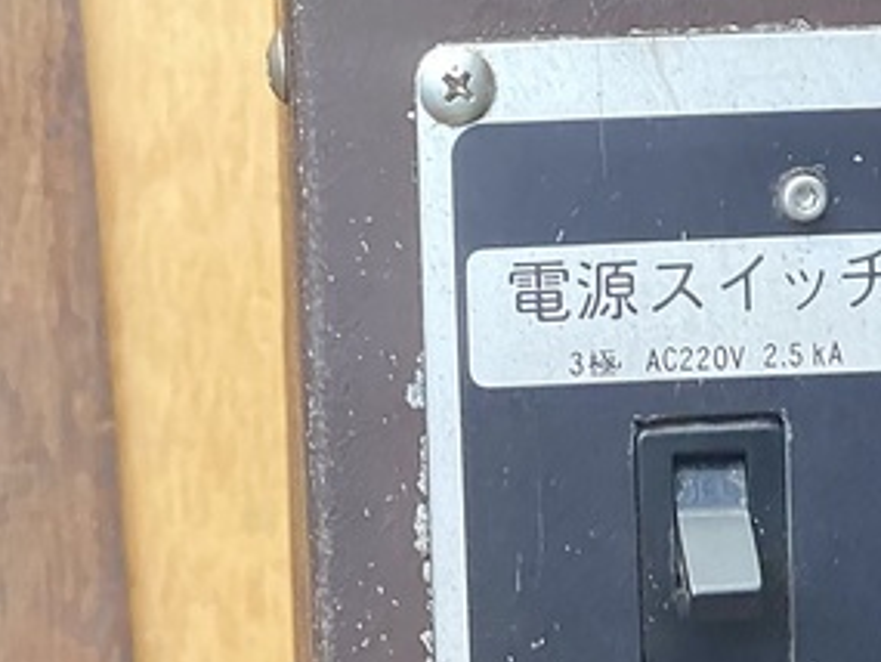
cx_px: 590
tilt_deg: -8.7
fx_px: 4405
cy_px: 538
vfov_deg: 8.6
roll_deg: +2.4
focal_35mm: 173
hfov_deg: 11.4
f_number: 2.8
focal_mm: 9
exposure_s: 1/28
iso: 1600
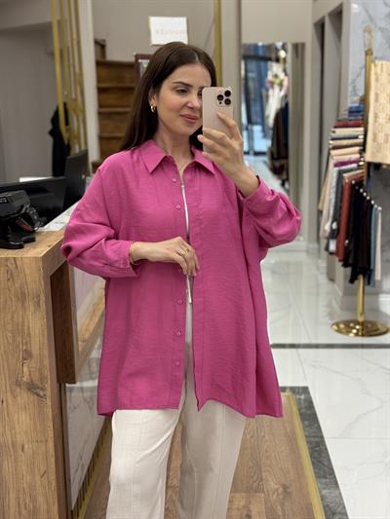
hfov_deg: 30.3
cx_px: 195
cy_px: 260
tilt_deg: -12.7
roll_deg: +0.5
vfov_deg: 39.6
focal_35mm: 48
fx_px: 721
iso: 80
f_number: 1.78
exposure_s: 1/100
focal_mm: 6.76
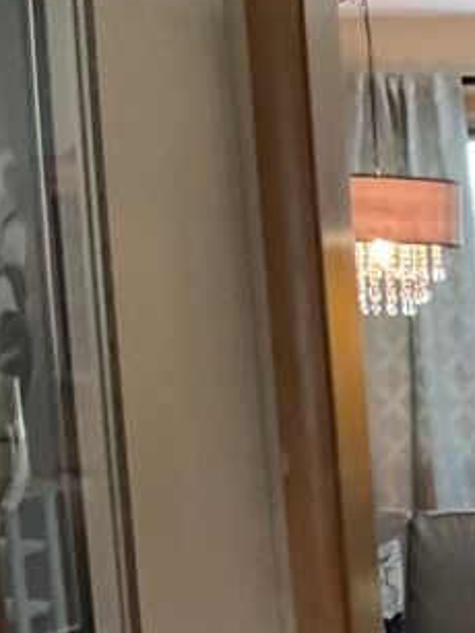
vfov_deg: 13.0
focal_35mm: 142
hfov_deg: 9.7
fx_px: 2594
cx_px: 988
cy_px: 995
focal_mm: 3
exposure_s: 1/57
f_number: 1.8
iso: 320
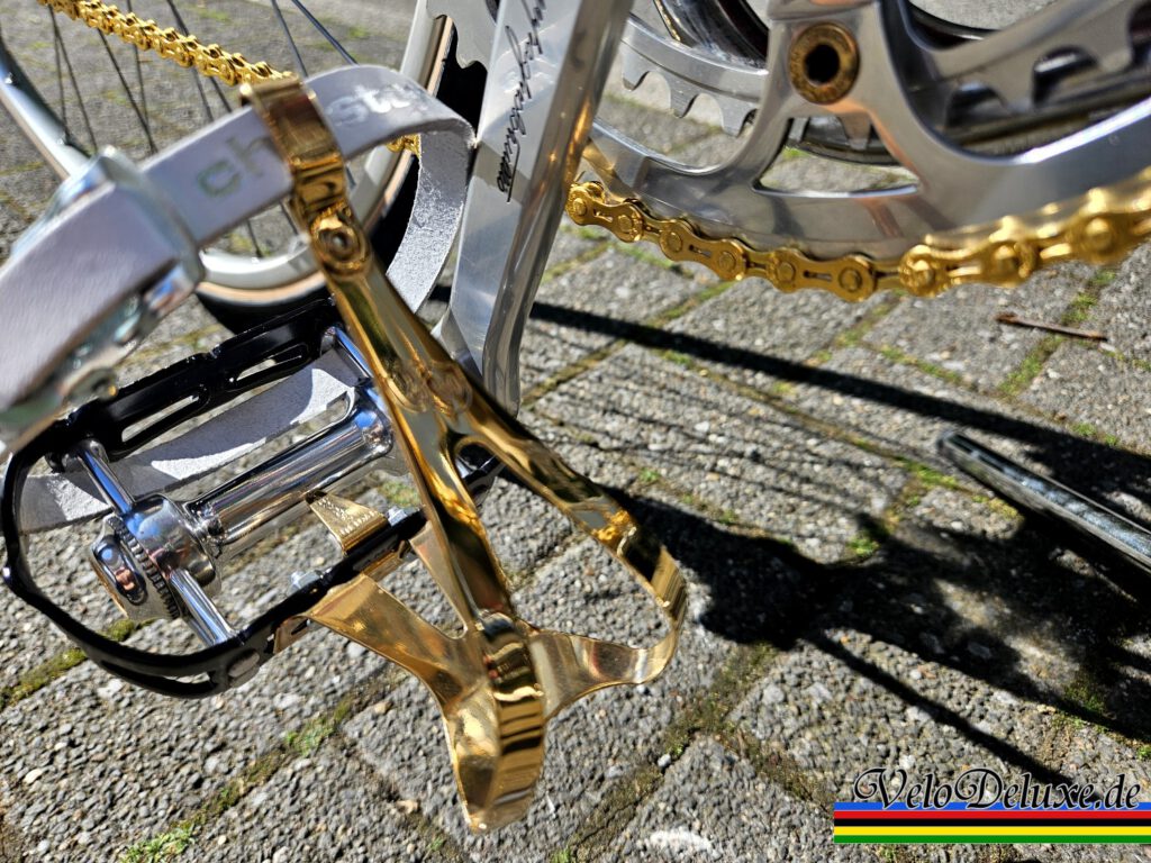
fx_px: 765
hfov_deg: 73.9
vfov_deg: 58.9
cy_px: 432
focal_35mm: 23
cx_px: 576
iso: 25
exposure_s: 1/818
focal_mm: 5.4
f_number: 1.8
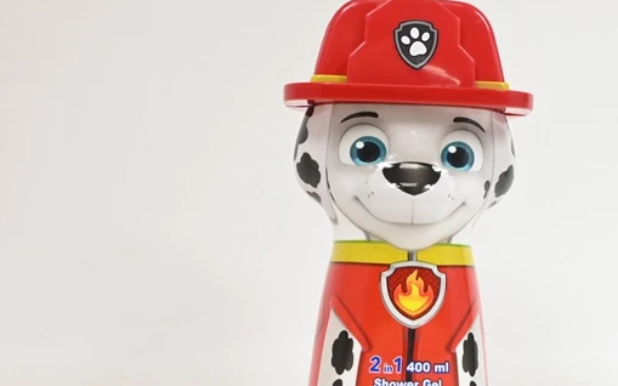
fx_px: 837
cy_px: 245
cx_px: 404
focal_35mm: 50
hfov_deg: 40.1
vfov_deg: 25.9
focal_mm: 23
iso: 1000
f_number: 7.1
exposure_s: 1/125
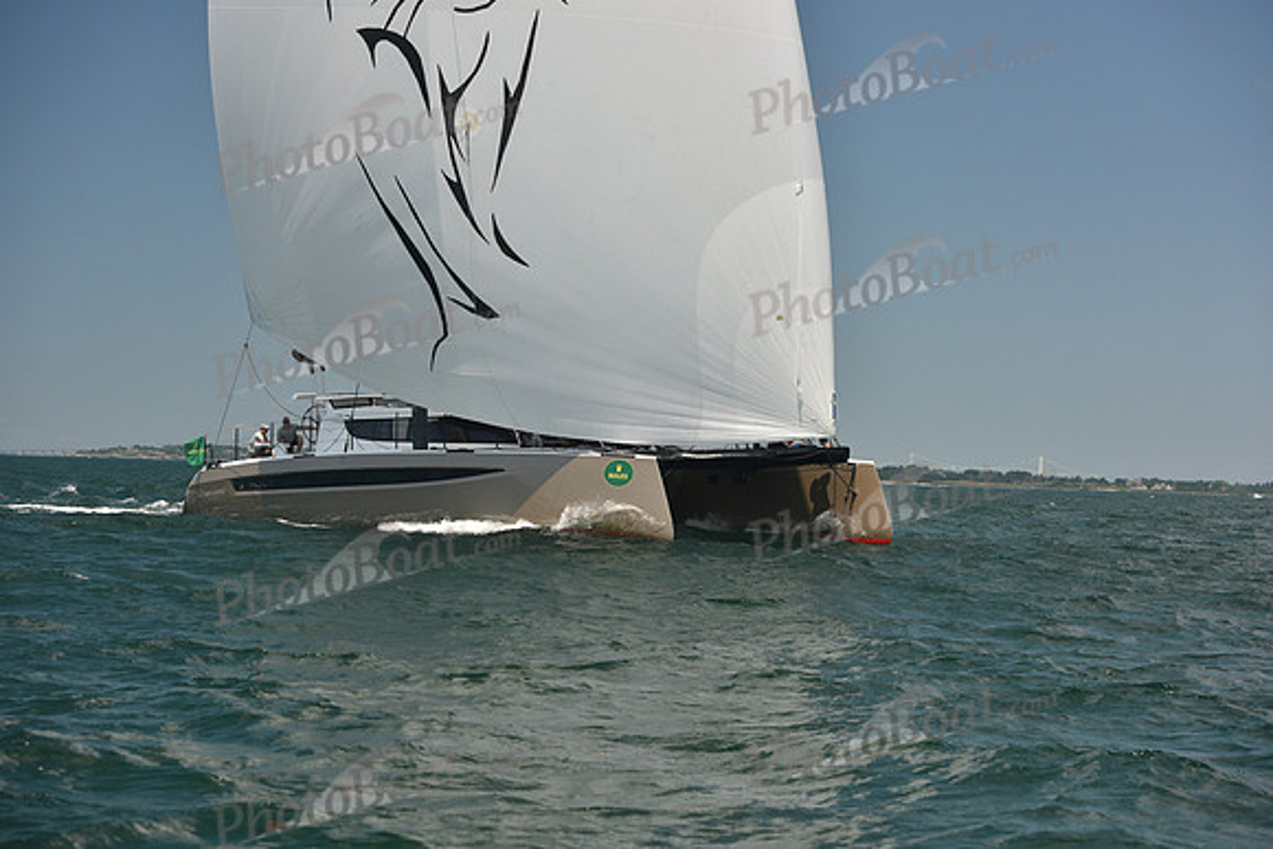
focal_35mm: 70
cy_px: 424
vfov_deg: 19.5
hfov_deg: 28.8
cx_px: 636
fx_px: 2476
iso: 320
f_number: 5
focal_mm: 70
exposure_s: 1/1250
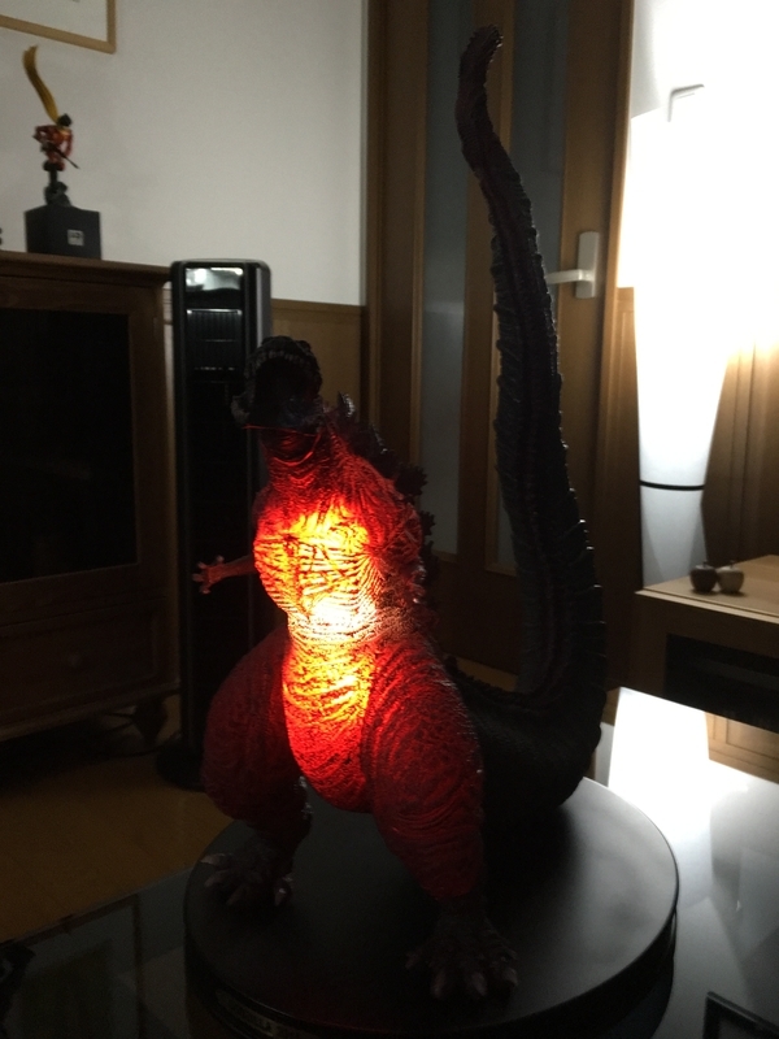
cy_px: 520
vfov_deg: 61.7
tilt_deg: -7.2
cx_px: 390
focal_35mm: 29
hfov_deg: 48.2
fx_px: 870
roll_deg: -0.9
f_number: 2.2
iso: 250
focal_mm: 4.15
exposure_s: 1/15
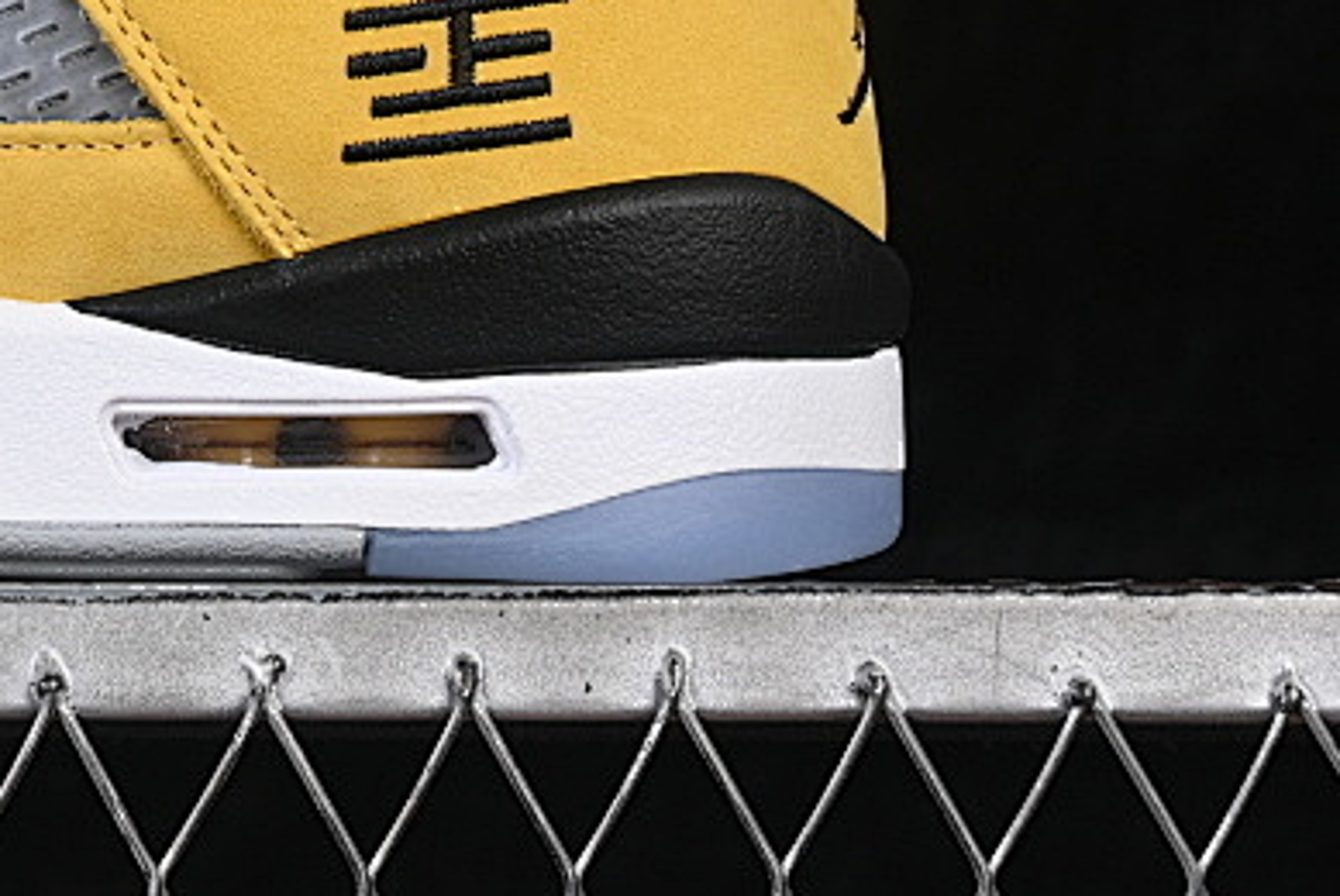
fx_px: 7748
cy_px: -196
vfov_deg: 6.6
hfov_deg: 9.7
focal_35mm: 208
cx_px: -351
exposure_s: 1/80
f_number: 8
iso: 160
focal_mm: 50
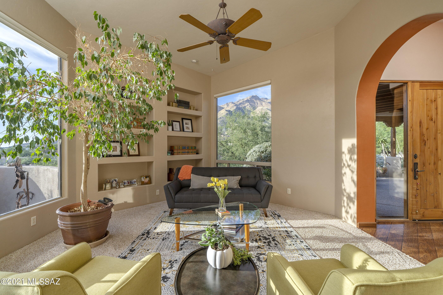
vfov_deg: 77.3
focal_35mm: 15
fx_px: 185
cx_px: 222
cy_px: 148
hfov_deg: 100.4
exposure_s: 1/80
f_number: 7.1
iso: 200
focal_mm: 15
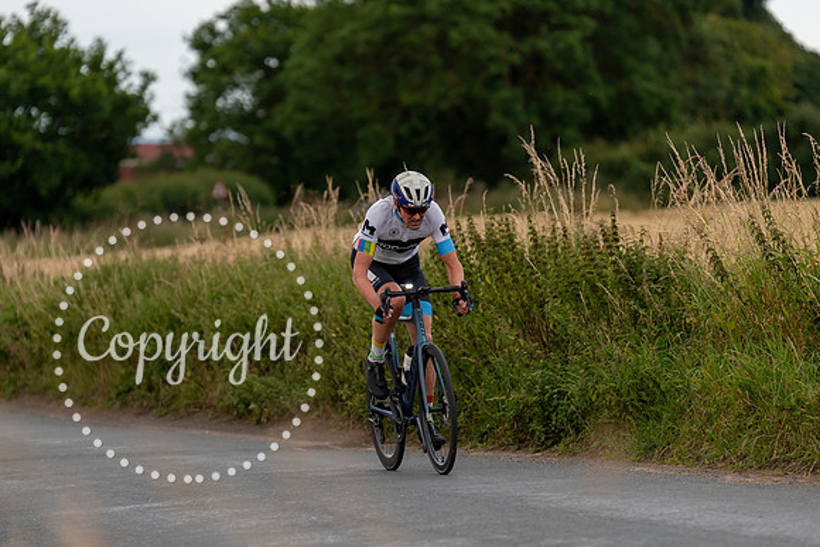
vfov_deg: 7.0
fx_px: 4469
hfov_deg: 10.5
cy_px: 297
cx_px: 407
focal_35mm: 196
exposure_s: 1/1000
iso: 250
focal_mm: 168
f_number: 3.2
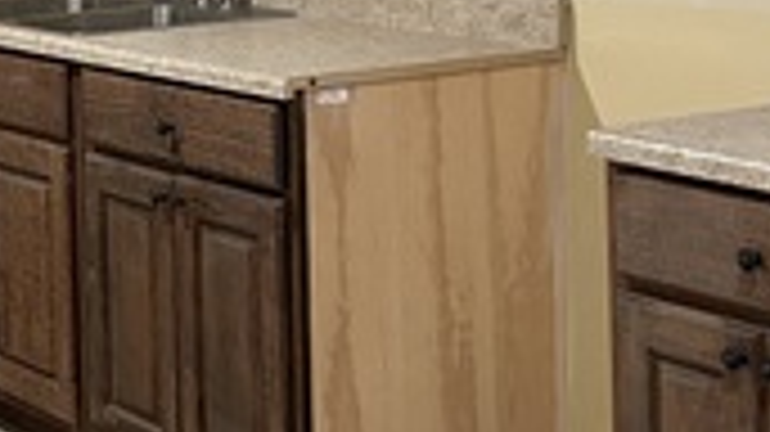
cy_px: -63
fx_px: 2163
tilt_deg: -2.1
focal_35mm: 106
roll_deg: +1.0
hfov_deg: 20.1
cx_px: 257
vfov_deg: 11.2
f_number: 1.5
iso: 400
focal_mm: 5.7
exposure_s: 1/60
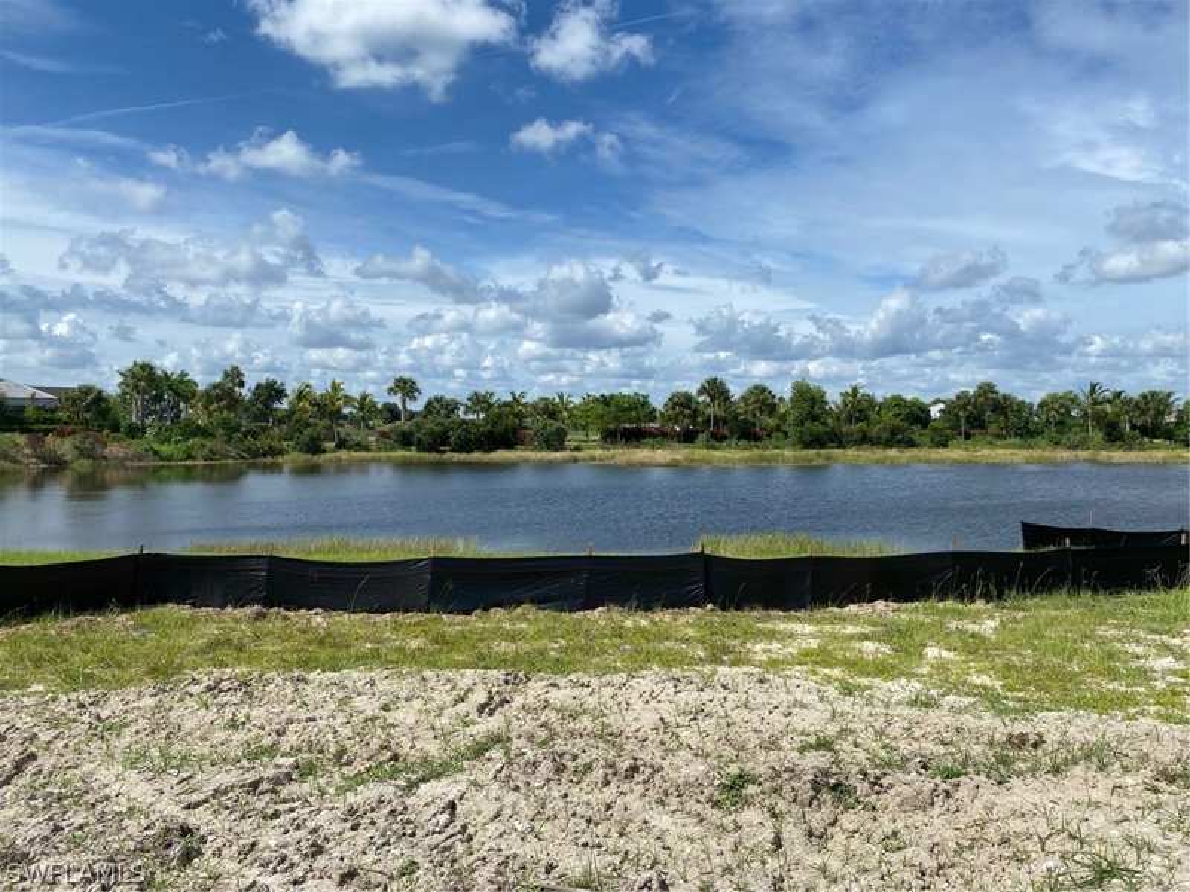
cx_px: 595
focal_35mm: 26
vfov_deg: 53.1
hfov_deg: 67.3
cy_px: 446
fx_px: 894
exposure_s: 1/4808
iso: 32
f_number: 1.8
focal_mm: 4.25
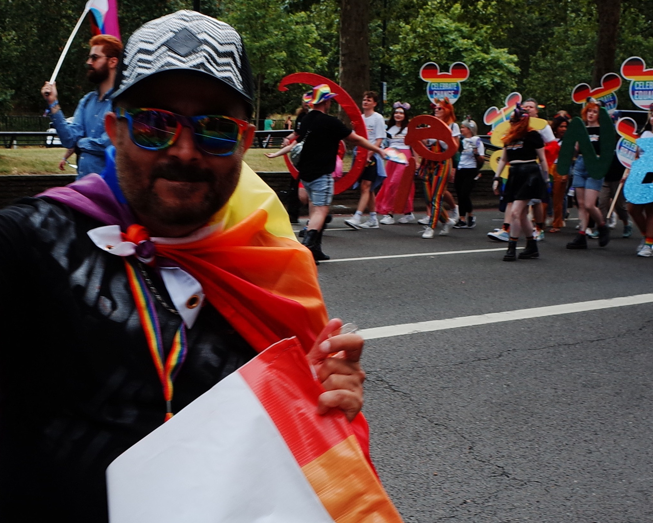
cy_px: 365
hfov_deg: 29.7
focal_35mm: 63
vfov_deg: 24.1
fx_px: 1218
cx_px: 200
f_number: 6.3
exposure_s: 1/100
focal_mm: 18.3
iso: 125
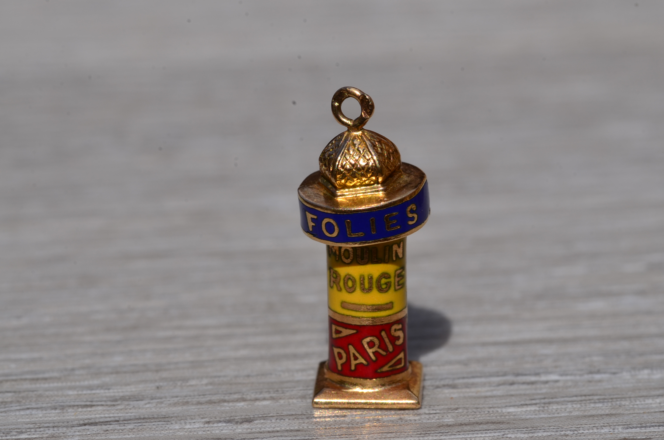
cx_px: 332
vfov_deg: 8.7
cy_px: 220
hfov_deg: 13.1
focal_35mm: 158
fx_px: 2899
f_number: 22
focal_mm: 105
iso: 100
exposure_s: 1/125
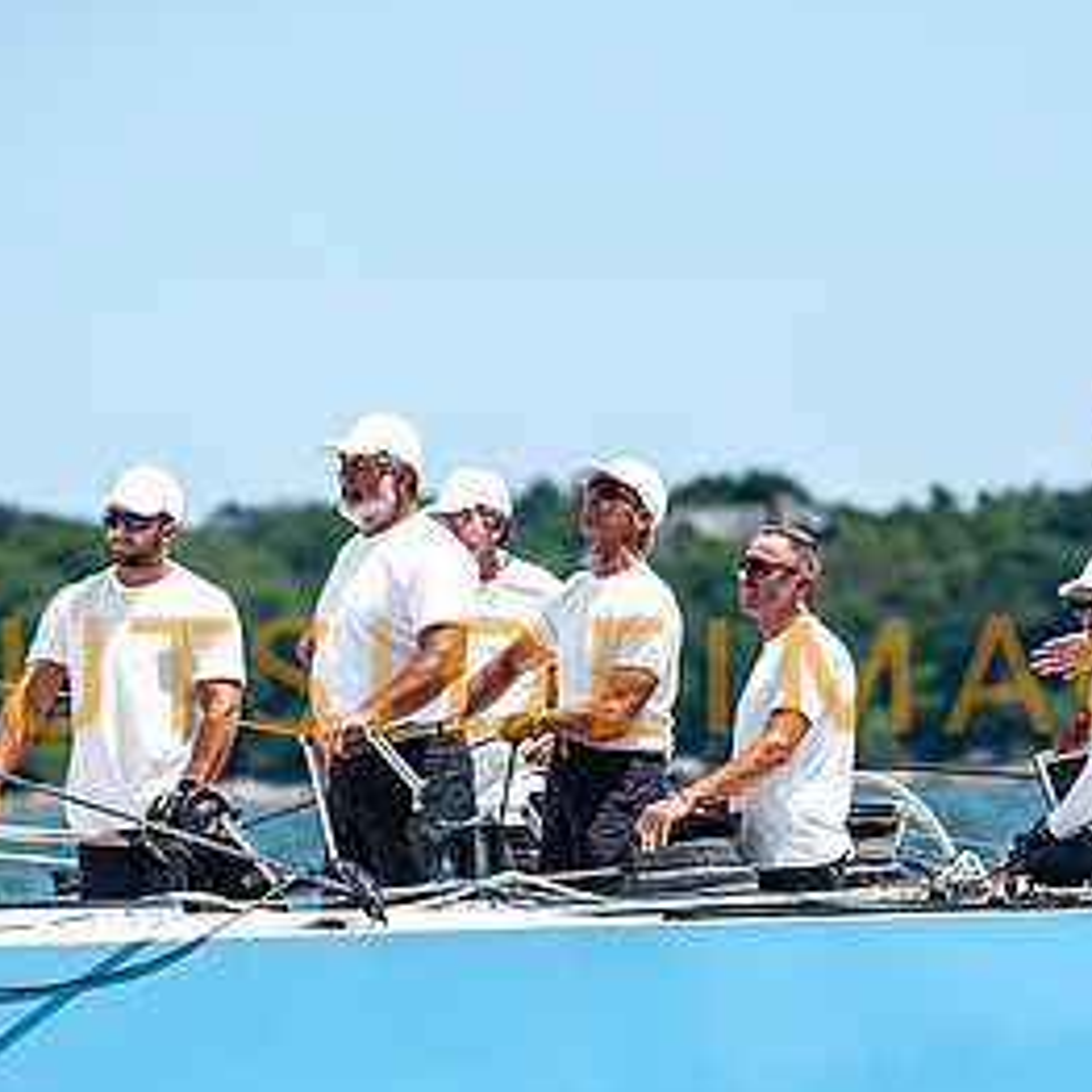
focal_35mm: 564
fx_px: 20129
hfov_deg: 3.1
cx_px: 734
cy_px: 650
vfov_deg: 3.1
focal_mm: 300
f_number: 5.6
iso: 250
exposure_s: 1/2000
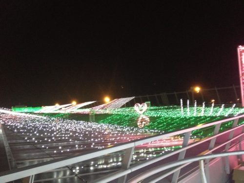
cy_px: 92
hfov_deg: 52.6
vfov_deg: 40.7
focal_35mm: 35
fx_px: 247
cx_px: 122
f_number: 2.4
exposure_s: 1/15
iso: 400
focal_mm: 4.28
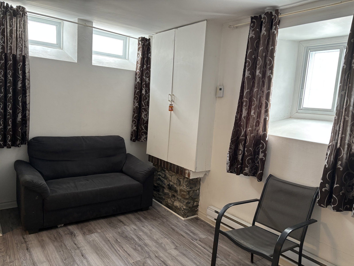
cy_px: 133
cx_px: 177
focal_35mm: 26
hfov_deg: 67.3
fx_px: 266
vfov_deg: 53.1
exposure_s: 1/60
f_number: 1.6
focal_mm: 5.96
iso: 160
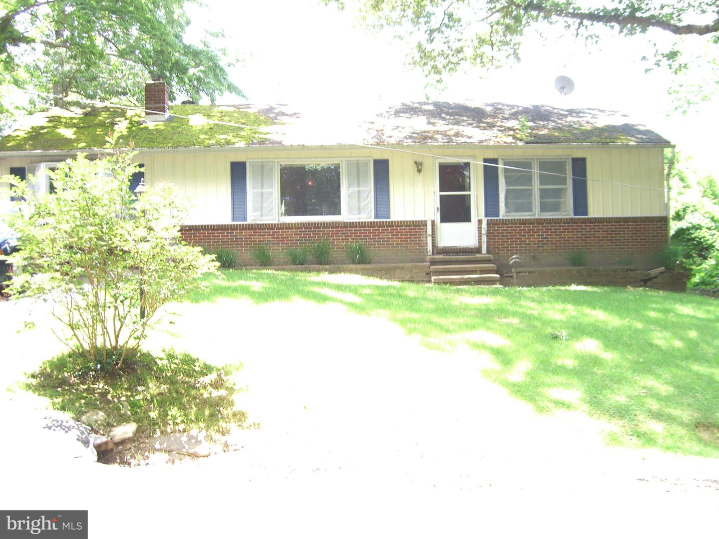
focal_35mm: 38
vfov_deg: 37.7
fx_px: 789
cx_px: 360
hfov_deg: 49.0
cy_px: 270
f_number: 2.8
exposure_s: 1/50
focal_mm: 7.9
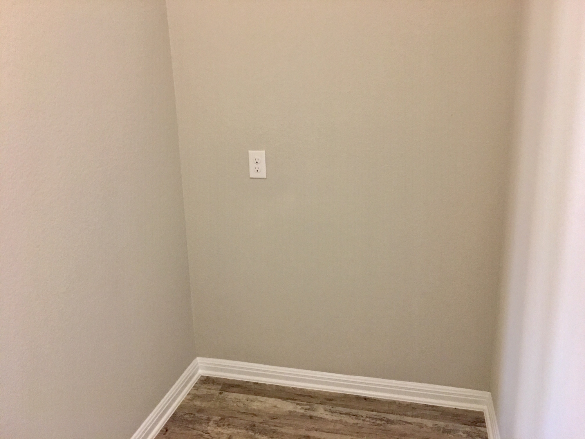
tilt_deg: -13.6
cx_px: 292
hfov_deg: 61.7
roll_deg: +1.9
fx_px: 490
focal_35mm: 29
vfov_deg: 48.2
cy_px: 220
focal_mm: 4.15
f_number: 2.2
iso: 80
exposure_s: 1/10
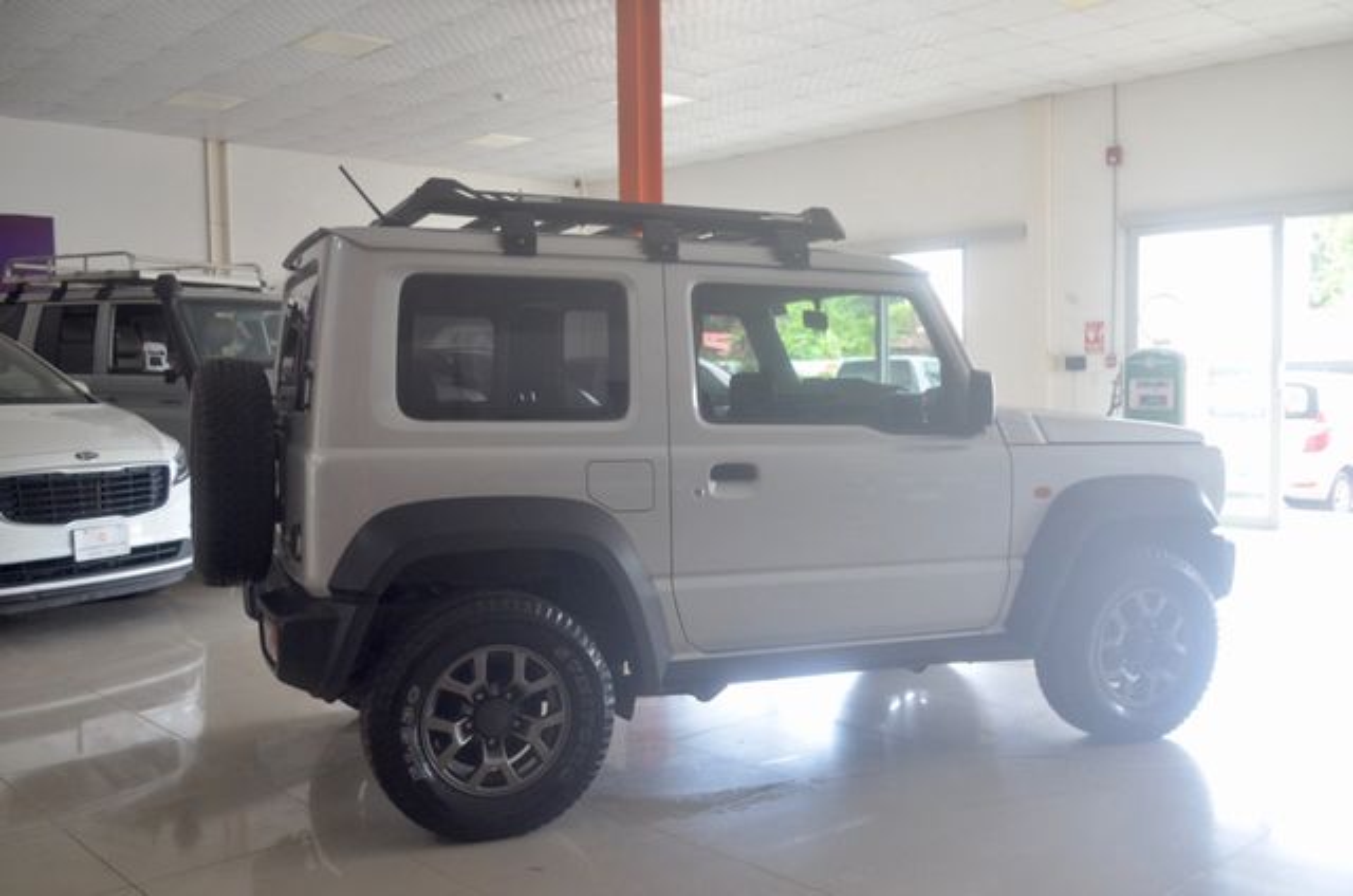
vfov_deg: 39.8
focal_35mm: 33
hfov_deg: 57.3
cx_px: 676
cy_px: 448
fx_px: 1238
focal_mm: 22
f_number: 4
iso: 720
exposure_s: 1/60
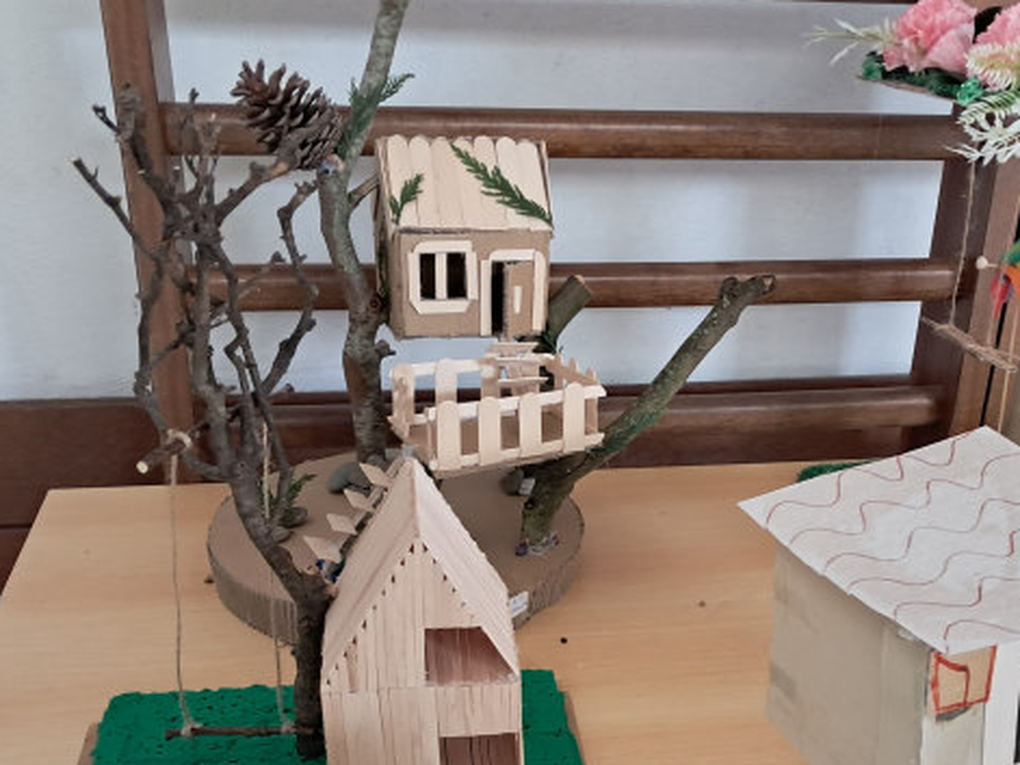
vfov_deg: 32.4
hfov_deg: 42.8
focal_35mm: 44
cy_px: 548
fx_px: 1296
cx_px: 602
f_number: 1.8
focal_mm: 4
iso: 320
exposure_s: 1/50
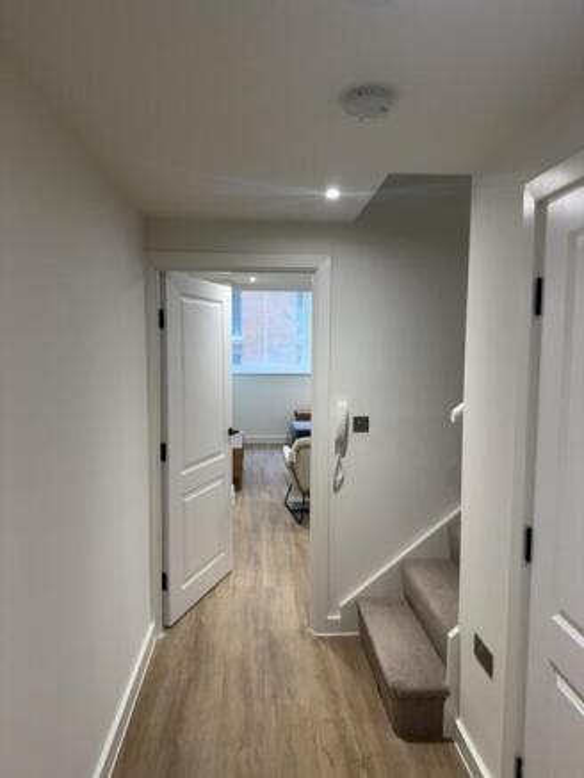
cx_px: 292
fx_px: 540
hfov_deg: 56.8
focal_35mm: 24
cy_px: 389
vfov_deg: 71.6
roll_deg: +0.2
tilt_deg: -5.5
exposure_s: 1/50
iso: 64
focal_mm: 6.76
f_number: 1.78
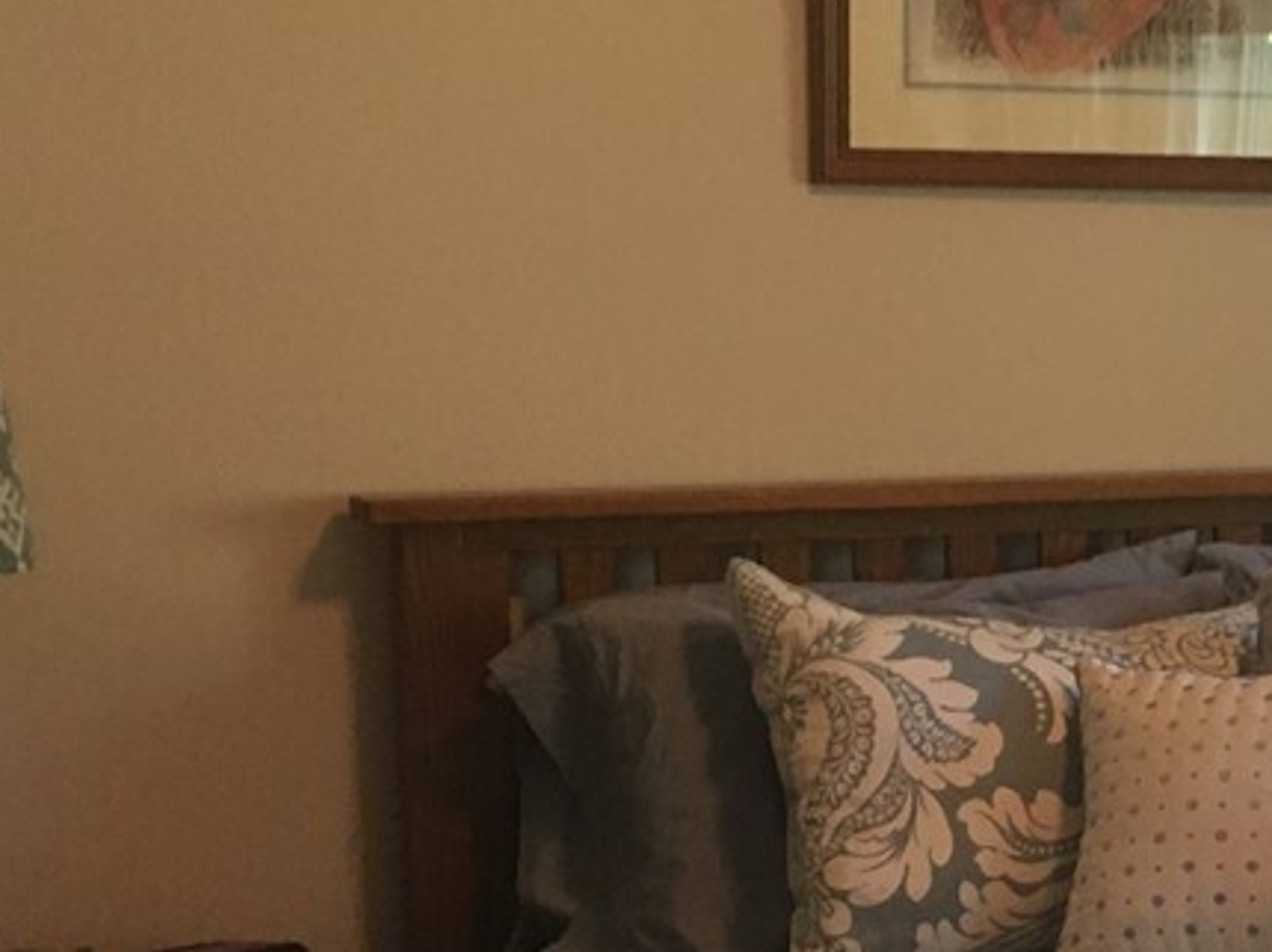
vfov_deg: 13.6
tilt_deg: -11.2
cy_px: 857
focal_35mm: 108
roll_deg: -0.9
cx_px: 1497
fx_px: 3966
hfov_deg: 17.4
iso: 100
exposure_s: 1/30
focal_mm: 4.15
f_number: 2.2
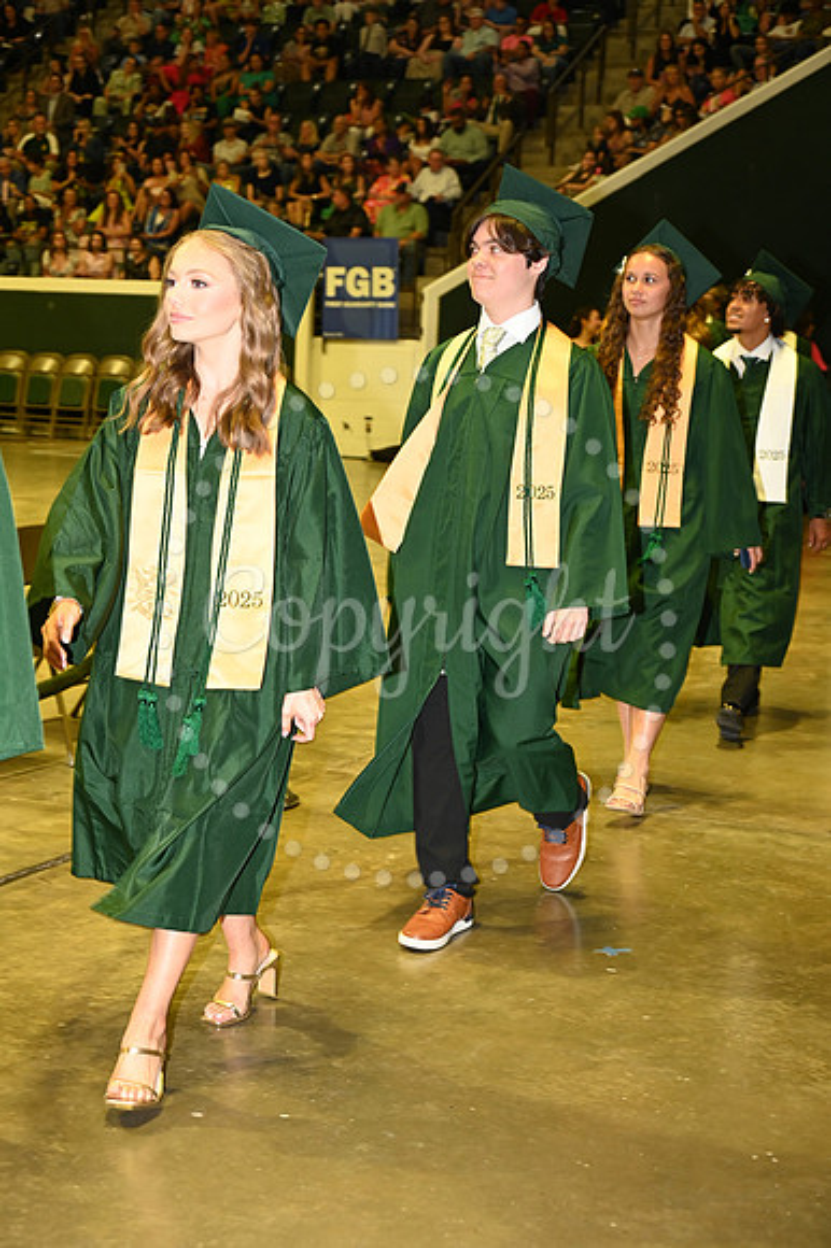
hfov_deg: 25.0
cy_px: 624
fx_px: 1872
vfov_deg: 36.9
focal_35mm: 54
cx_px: 416
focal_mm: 54
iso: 1600
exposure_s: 1/60
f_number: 5.6
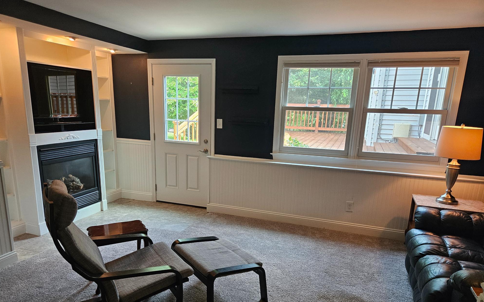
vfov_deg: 48.9
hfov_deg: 72.5
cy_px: 184
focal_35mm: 25
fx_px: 330
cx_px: 238
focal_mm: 5.4
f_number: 1.8
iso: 320
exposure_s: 1/120
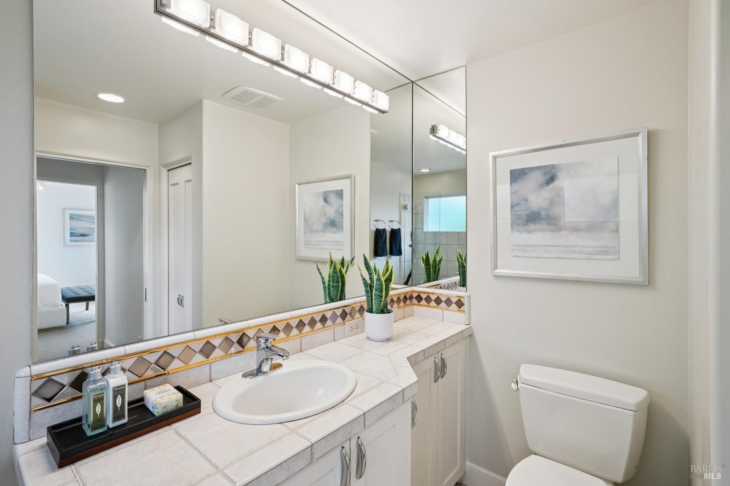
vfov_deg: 70.4
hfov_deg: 93.3
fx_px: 345
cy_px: 243
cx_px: 365
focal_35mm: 17
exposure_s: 1/50
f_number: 8
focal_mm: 17
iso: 640
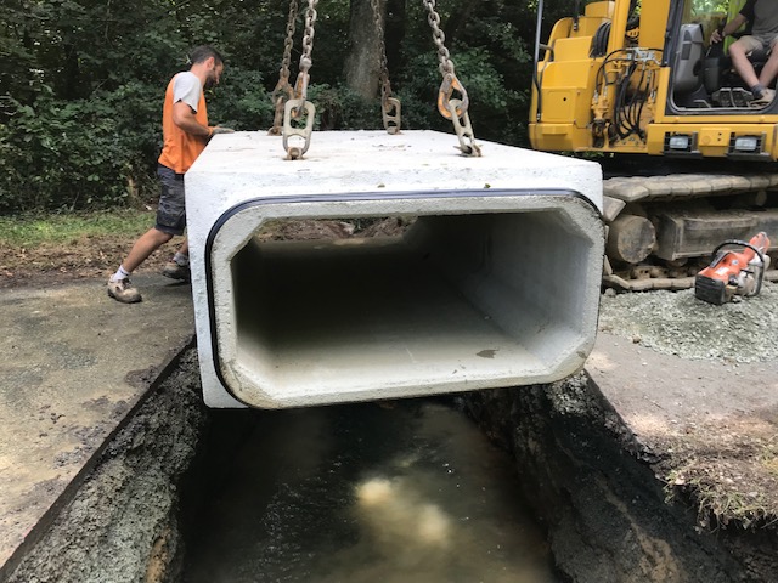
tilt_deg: -13.5
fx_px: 629
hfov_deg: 63.4
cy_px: 292
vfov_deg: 49.7
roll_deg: +0.9
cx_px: 389
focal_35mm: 28
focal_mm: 3.99
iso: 20
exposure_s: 1/210
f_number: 1.8
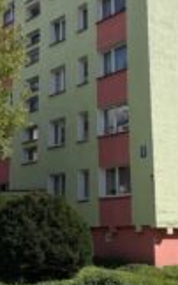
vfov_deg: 32.3
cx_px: 92
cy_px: 107
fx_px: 490
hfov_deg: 20.6
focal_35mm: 63
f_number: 1.78
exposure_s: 1/7353
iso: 80
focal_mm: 6.76
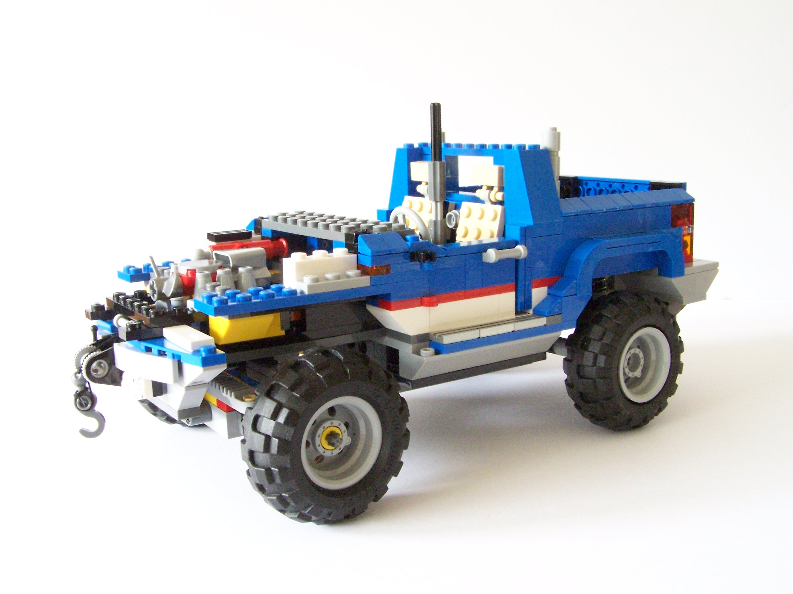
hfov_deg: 49.0
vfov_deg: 37.7
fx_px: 871
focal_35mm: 38
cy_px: 297
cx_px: 396
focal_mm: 6.3
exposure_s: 1/10
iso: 400
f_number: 6.3
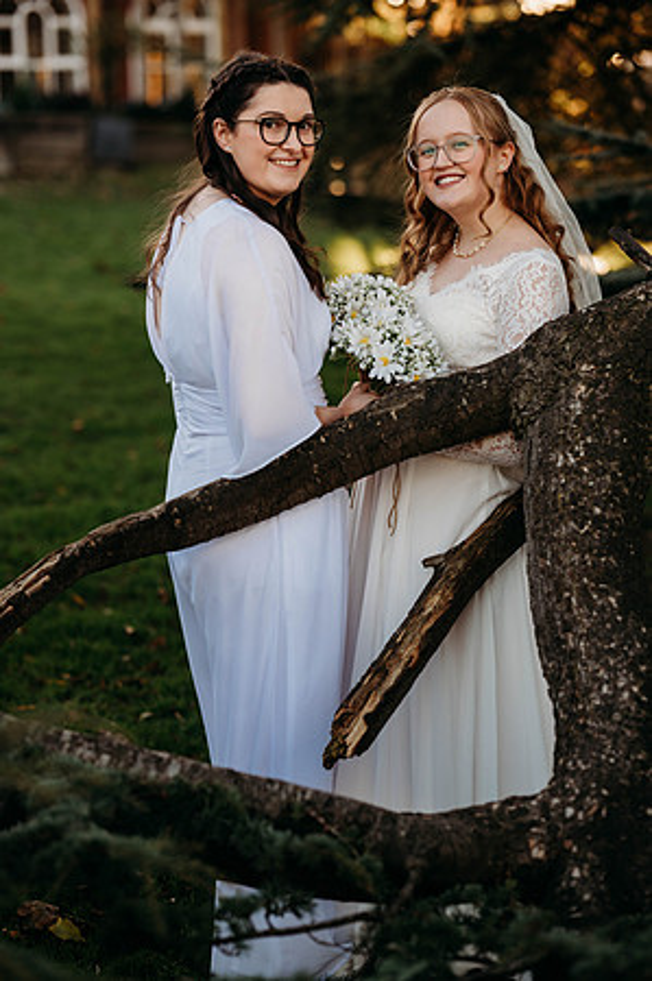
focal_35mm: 85
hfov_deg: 16.0
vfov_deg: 23.9
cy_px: 490
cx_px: 326
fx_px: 2314
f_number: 2.5
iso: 100
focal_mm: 85
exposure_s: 1/640
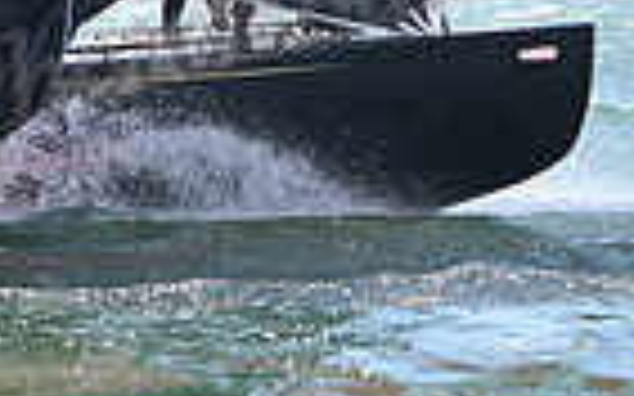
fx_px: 7081
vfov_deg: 3.2
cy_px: -146
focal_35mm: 410
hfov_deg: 5.1
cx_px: -288
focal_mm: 98
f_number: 3.2
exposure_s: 1/1600
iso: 250
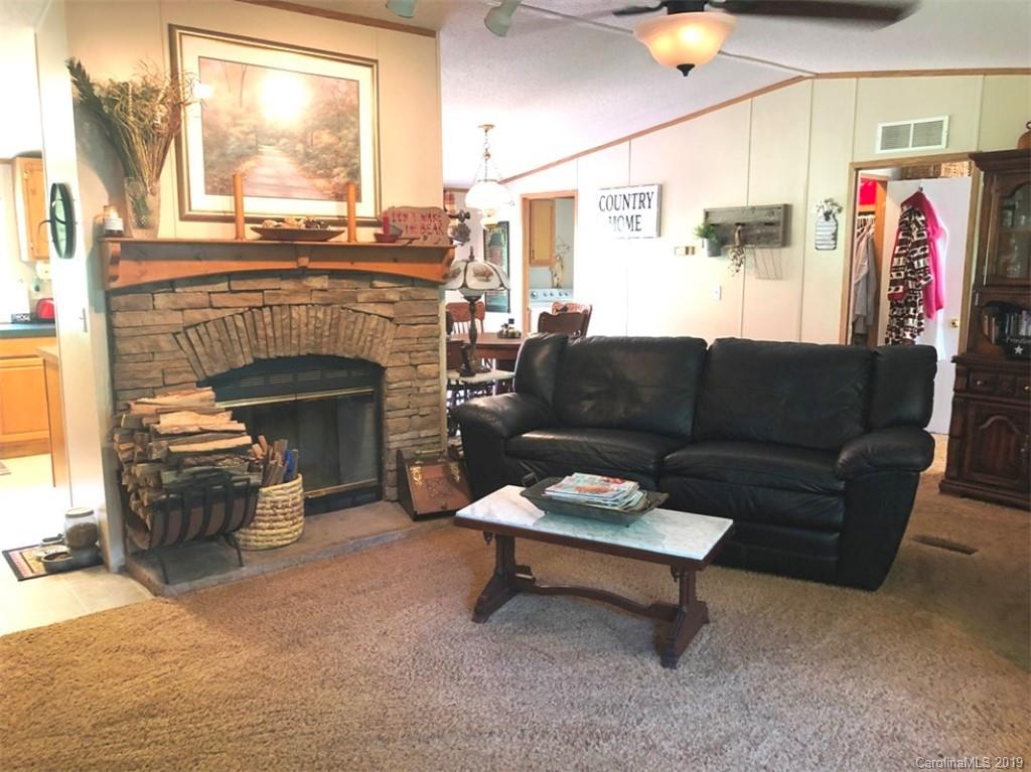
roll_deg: -0.2
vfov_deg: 49.7
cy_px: 386
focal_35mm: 28
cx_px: 516
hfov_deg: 63.5
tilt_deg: -9.0
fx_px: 834
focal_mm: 3.99
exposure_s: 1/13
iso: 100
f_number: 1.8
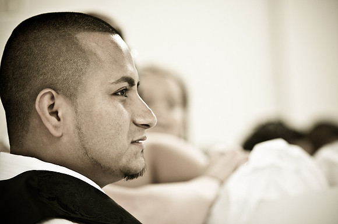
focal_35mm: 202
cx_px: 169
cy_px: 112
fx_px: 1899
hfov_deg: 10.2
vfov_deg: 6.8
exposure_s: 1/20
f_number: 2.8
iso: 200
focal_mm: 135
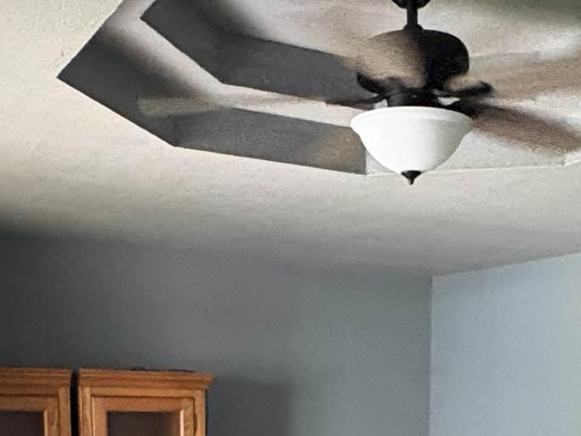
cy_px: 603
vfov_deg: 20.7
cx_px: 367
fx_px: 1057
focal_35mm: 63
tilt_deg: -9.6
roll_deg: -0.1
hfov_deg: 30.6
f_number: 2.2
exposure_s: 1/40
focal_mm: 2.22
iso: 1000
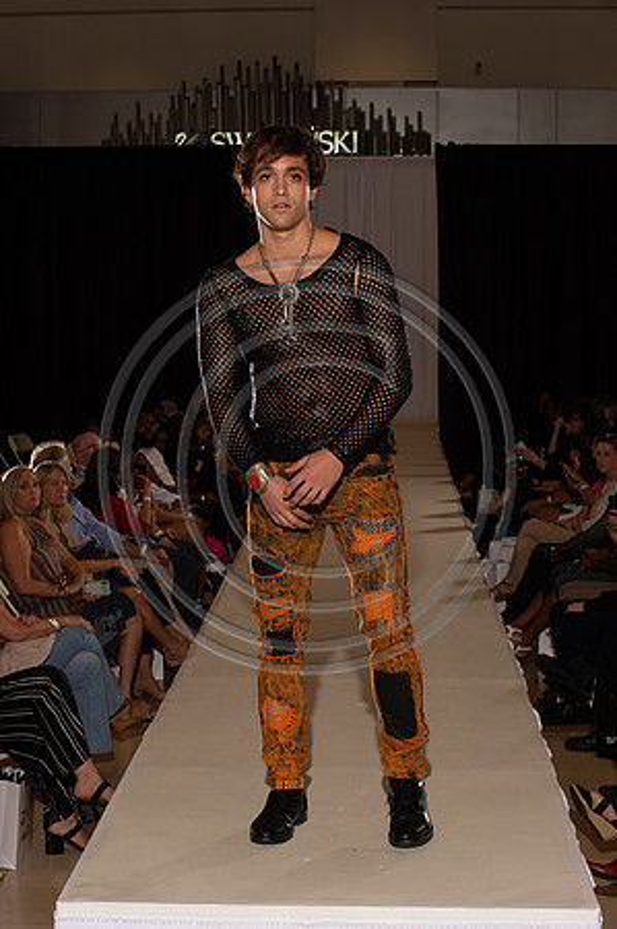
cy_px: 464
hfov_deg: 19.4
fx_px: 1804
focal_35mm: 70
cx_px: 308
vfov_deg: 28.9
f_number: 9
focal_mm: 70
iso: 800
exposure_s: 1/250
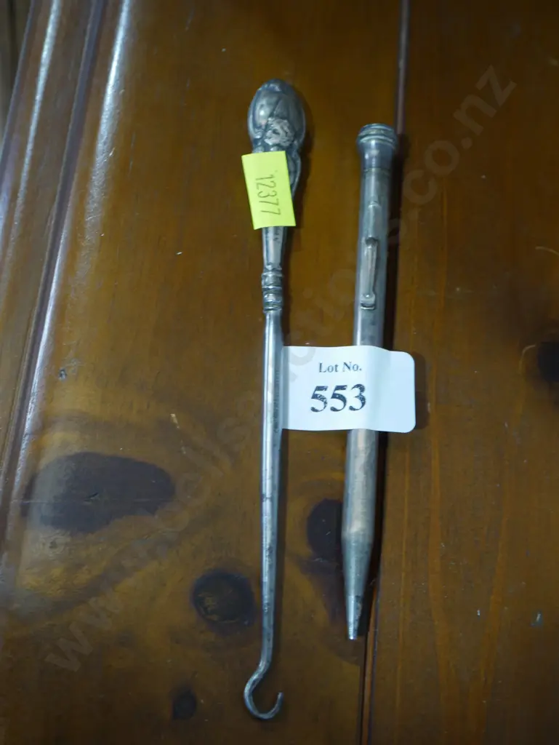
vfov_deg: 39.6
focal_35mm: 48
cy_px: 372
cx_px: 280
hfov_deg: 30.3
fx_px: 1033
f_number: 5.2
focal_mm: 24
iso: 800
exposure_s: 1/60
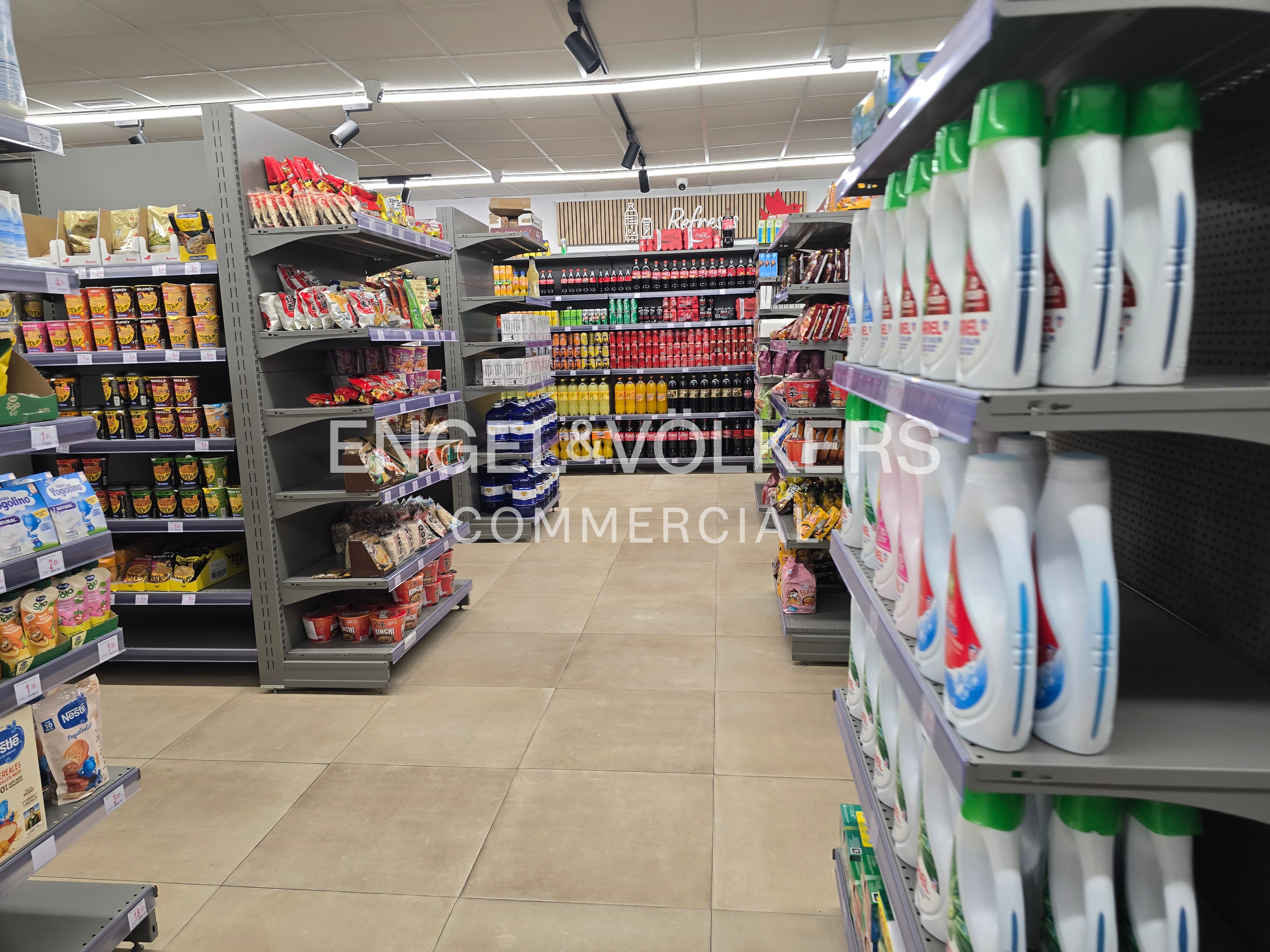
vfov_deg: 58.9
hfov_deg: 73.9
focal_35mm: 23
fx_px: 844
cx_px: 635
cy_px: 476
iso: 80
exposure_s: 1/100
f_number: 1.7
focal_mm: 6.3
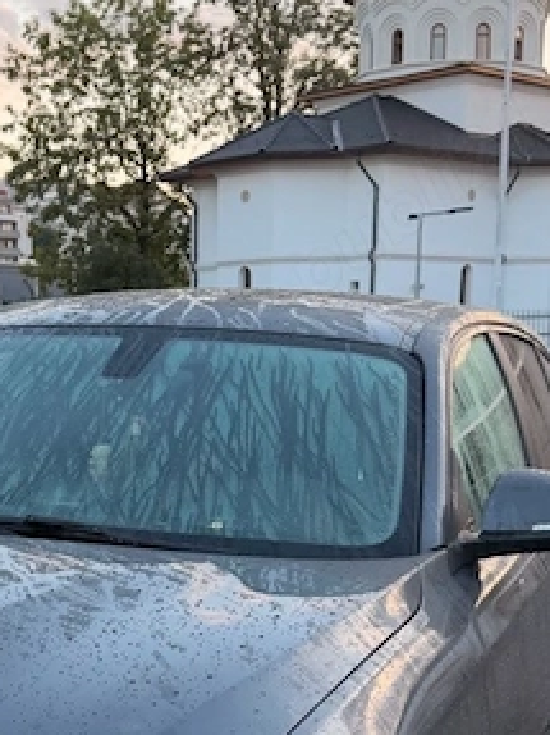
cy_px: 635
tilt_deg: -12.2
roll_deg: +2.3
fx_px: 1420
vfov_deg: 28.1
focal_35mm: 67
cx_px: 161
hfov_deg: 21.8
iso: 80
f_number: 1.78
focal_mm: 6.76
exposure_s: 1/171
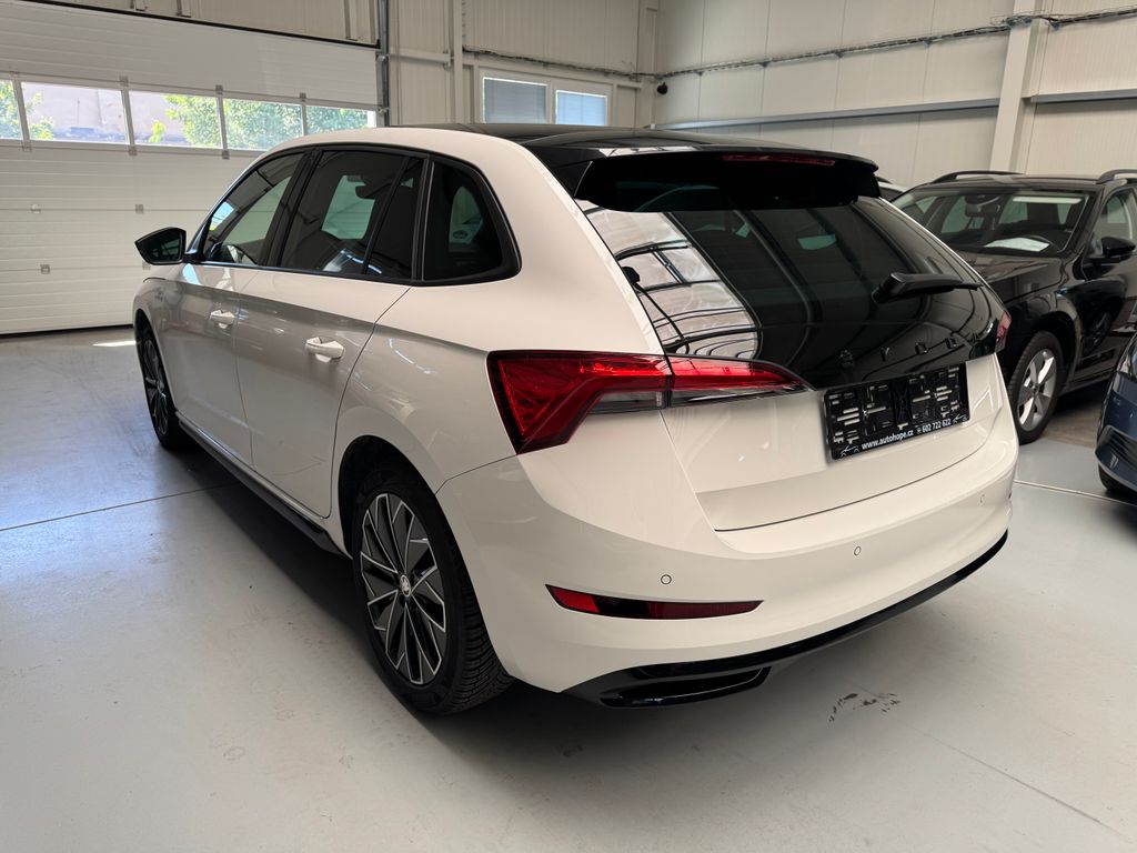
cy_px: 426
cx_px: 568
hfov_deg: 71.6
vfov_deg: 56.8
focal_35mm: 24
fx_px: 788
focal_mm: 6.76
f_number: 1.78
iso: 64
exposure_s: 1/121
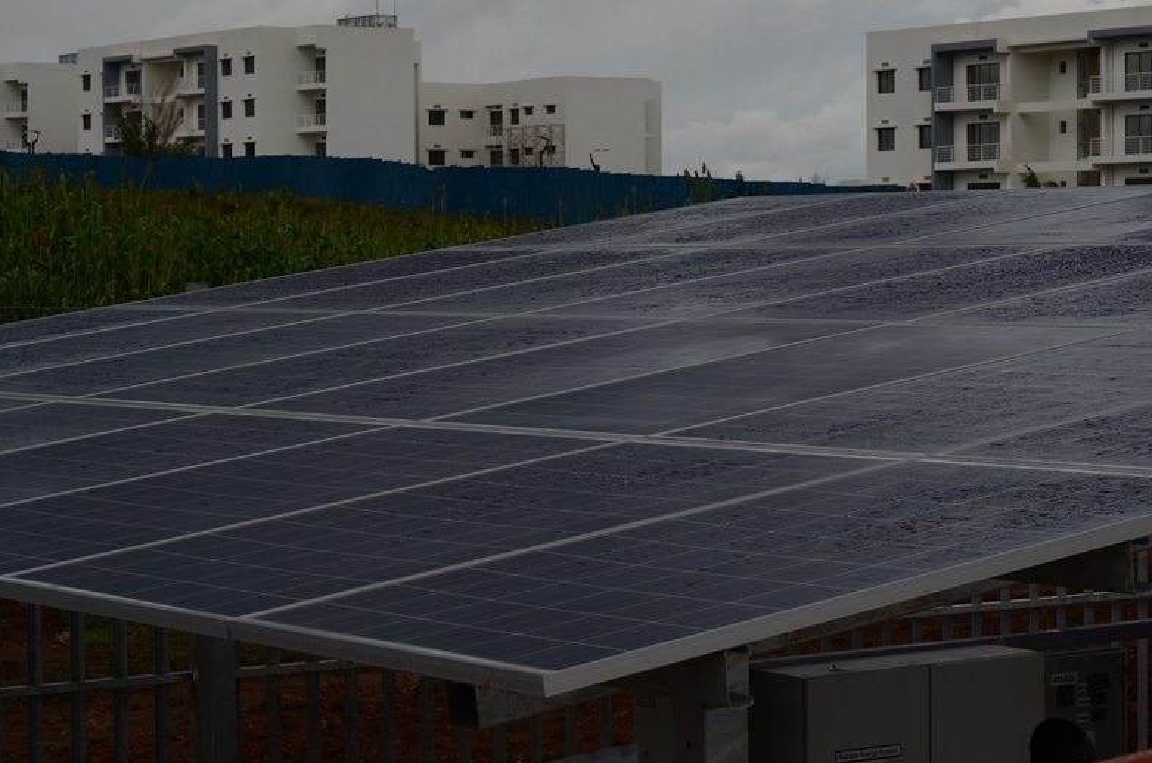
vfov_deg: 14.2
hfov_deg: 21.3
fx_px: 3065
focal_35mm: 96
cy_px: 357
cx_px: 642
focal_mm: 50
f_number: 9
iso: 100
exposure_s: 1/320
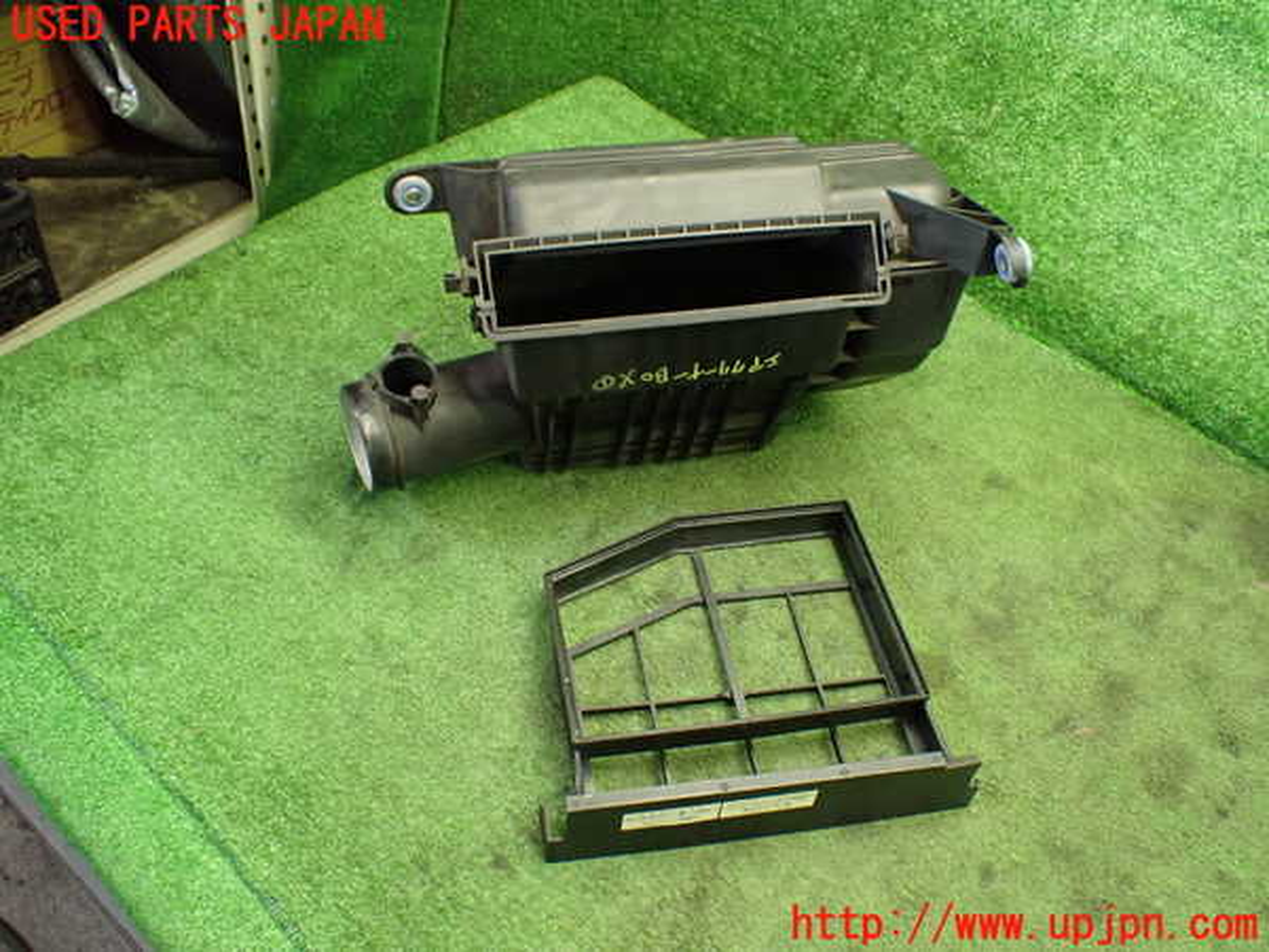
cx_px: 634
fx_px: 1100
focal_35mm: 30
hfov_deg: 60.0
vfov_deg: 46.8
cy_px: 476
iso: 800
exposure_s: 1/60
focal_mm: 5.4
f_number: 2.3
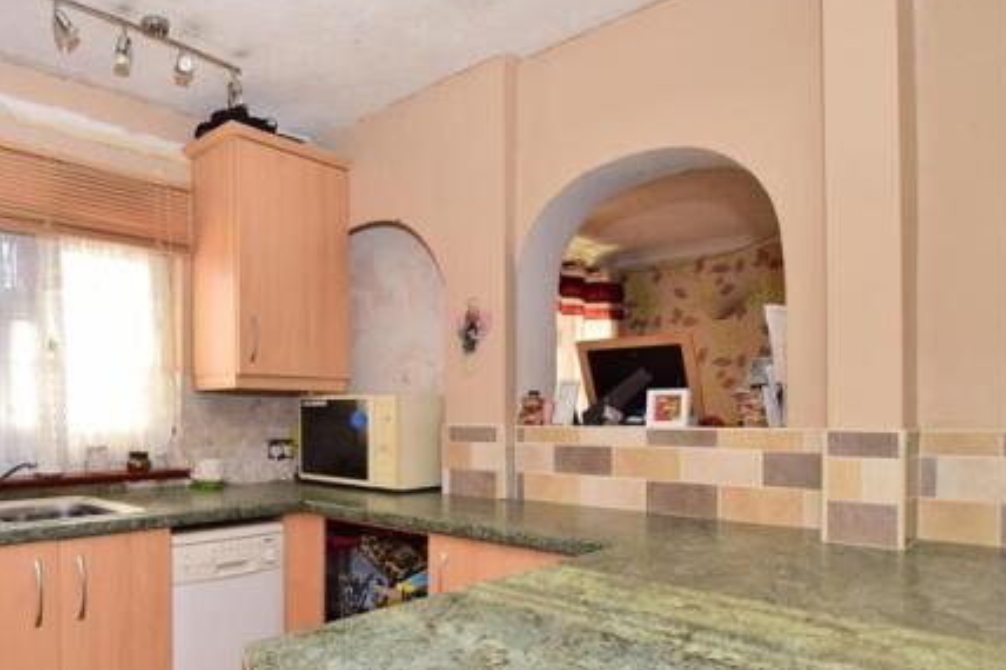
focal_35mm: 23
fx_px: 642
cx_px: 242
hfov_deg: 70.6
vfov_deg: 54.6
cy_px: 410
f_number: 7.1
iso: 400
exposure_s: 1/200
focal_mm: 10
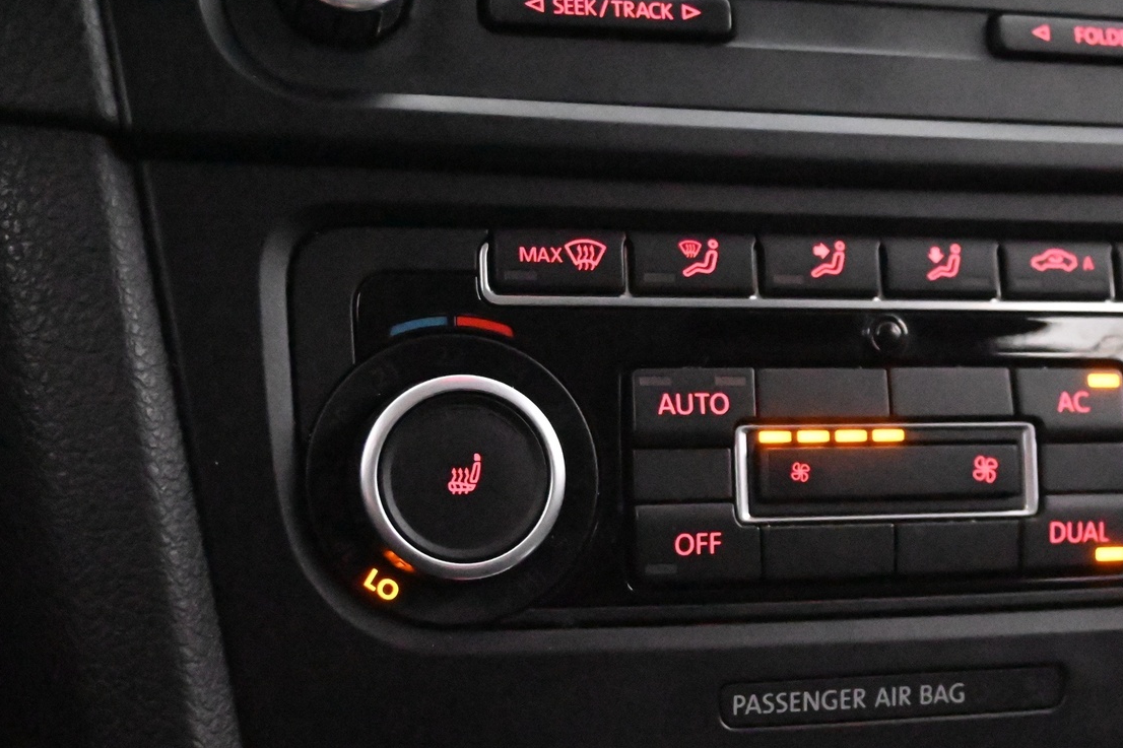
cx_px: 820
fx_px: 1988
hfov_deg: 31.1
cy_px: 405
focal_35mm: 64
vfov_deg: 21.3
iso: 28800
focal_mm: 29
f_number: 4.8
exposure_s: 1/50
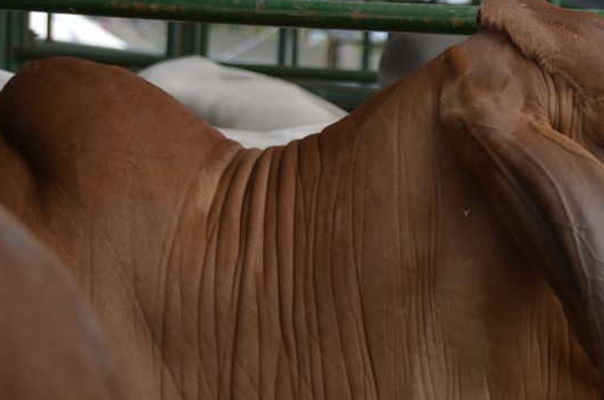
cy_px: 278
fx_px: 2610
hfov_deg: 13.1
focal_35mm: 156
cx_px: 475
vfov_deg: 8.7
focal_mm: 62
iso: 200
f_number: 4.8
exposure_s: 1/400
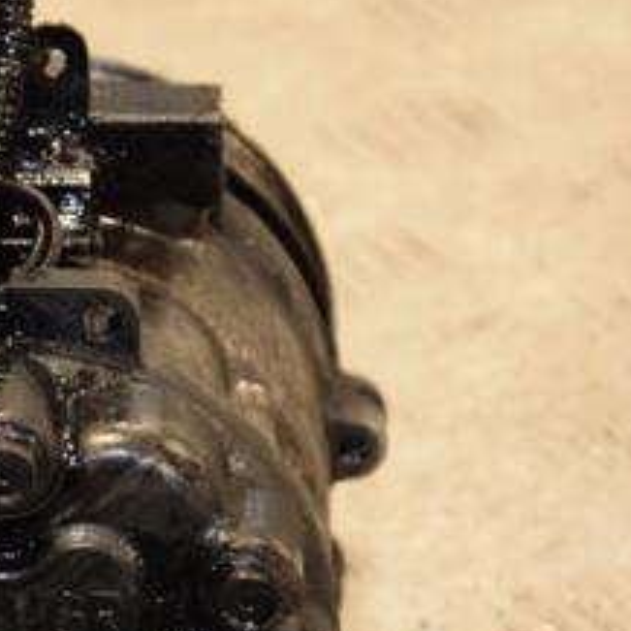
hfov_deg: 5.8
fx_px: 6191
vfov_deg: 5.8
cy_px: 512
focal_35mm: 300
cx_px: -79
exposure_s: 1/125
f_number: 5.6
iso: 800
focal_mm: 85
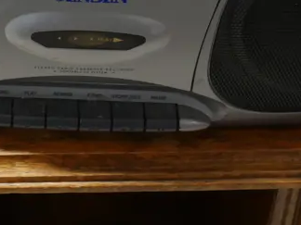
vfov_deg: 9.2
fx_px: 1374
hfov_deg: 12.5
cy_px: -68
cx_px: 72
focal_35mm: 158
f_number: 5.3
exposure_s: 1/60
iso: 1000
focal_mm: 25
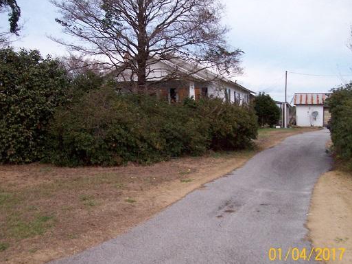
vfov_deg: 35.9
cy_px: 143
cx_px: 169
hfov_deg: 46.8
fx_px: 406
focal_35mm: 40
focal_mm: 6
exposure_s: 1/64
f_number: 2.7
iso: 140
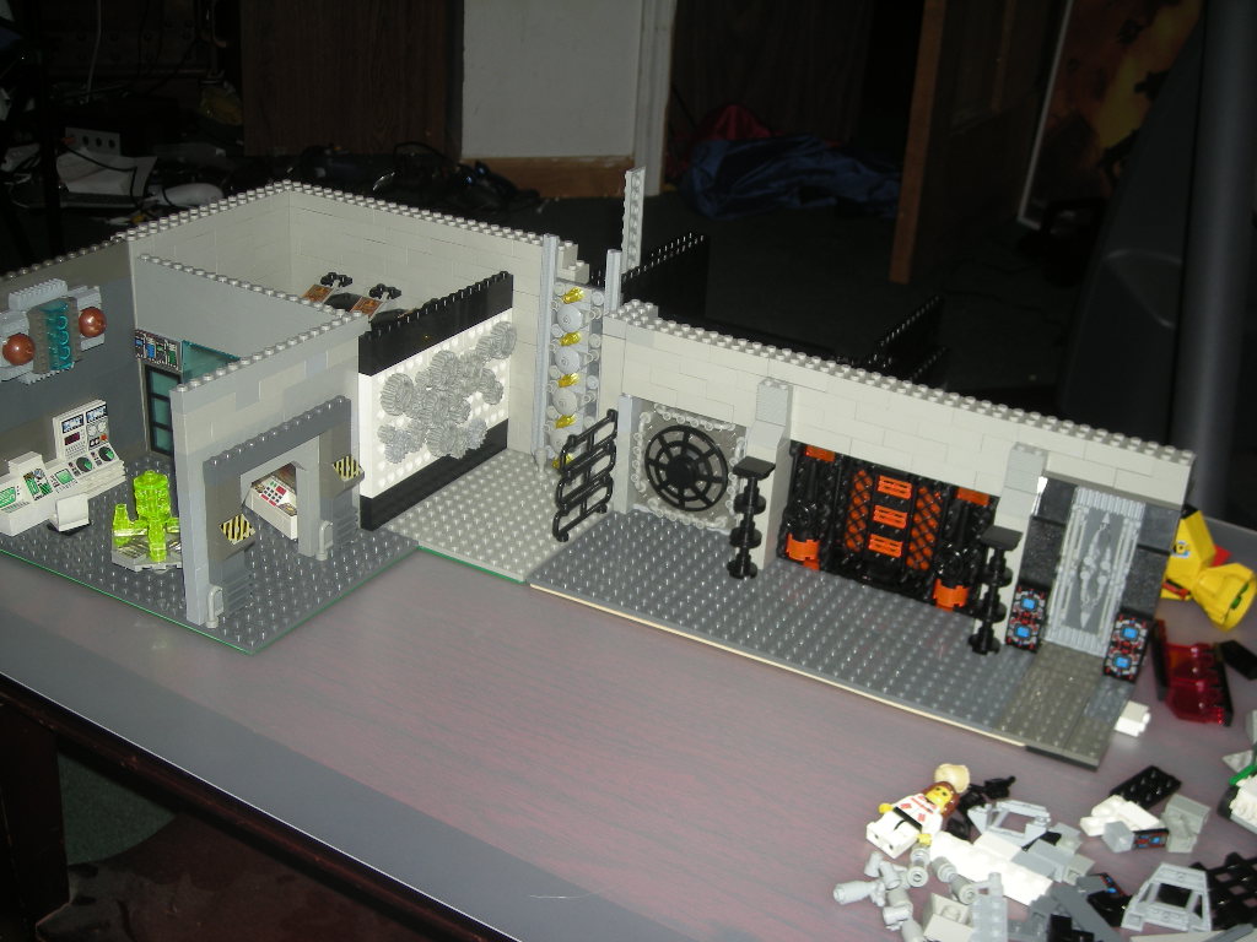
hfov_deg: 42.9
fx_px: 1598
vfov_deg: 32.9
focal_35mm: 44
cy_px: 471
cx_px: 628
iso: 50
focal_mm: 7.1
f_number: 3.1
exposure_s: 1/60
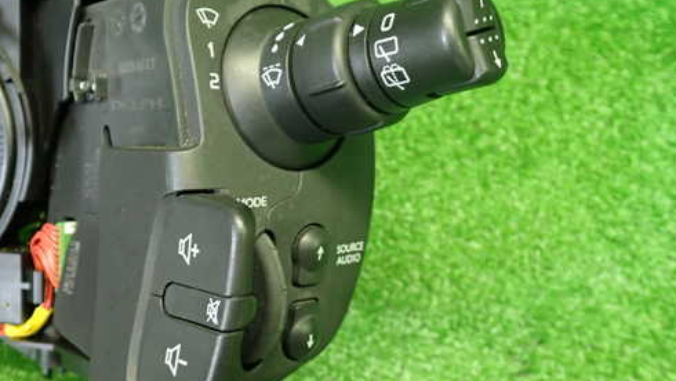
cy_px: 168
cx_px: 270
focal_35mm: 40
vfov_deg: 29.7
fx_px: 717
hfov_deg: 50.1
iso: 400
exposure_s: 1/30
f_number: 2.3
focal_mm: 5.4
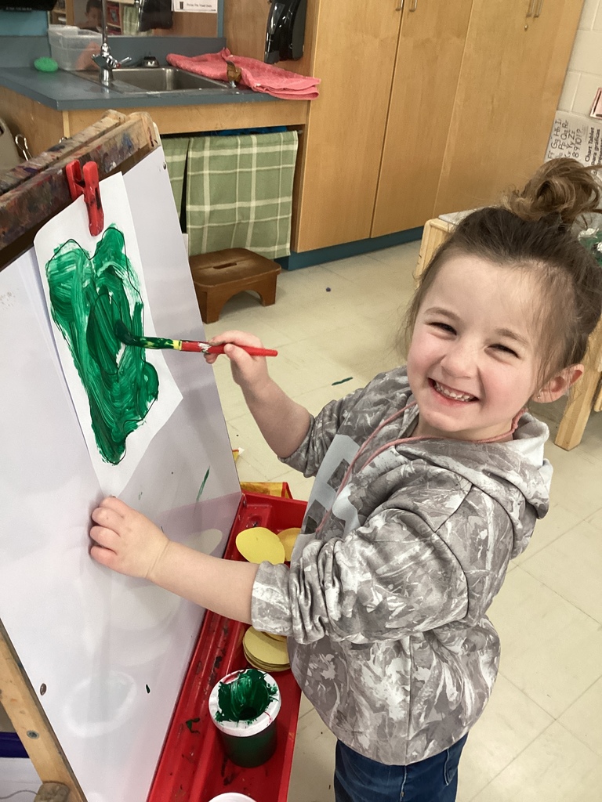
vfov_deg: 58.4
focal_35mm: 31
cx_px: 301
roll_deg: -6.1
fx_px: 719
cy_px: 401
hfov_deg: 45.4
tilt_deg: -32.5
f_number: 2.4
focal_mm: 3.3
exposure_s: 1/50
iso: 125
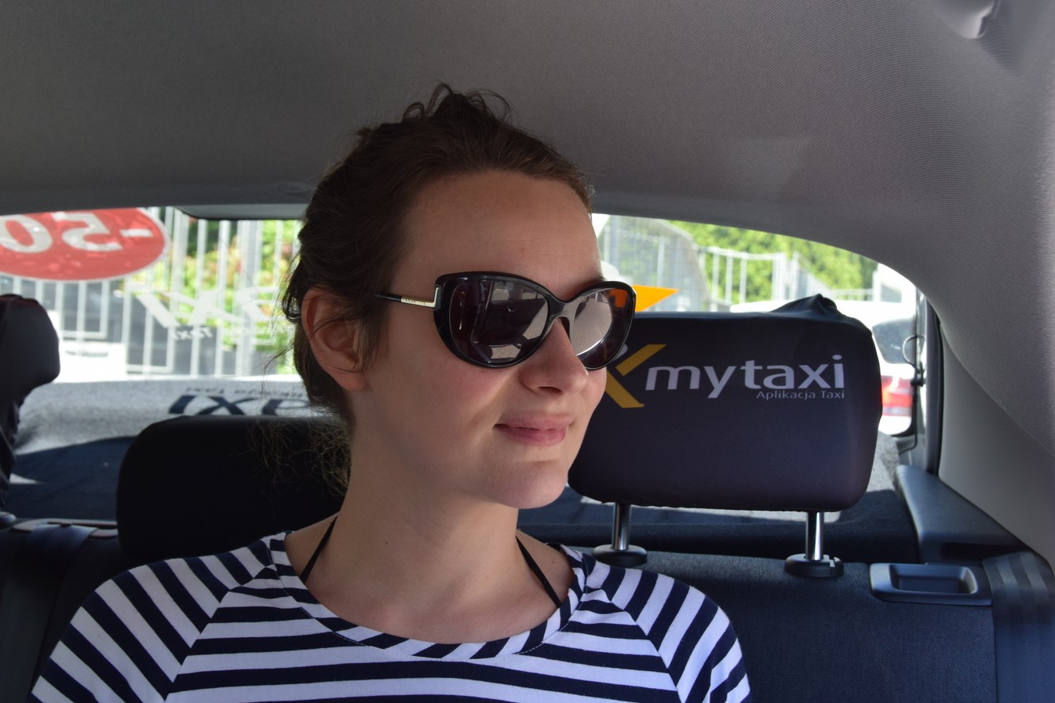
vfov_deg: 27.8
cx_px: 516
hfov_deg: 40.7
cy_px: 355
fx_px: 1423
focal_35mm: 49
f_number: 6.3
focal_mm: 29
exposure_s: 1/160
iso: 400
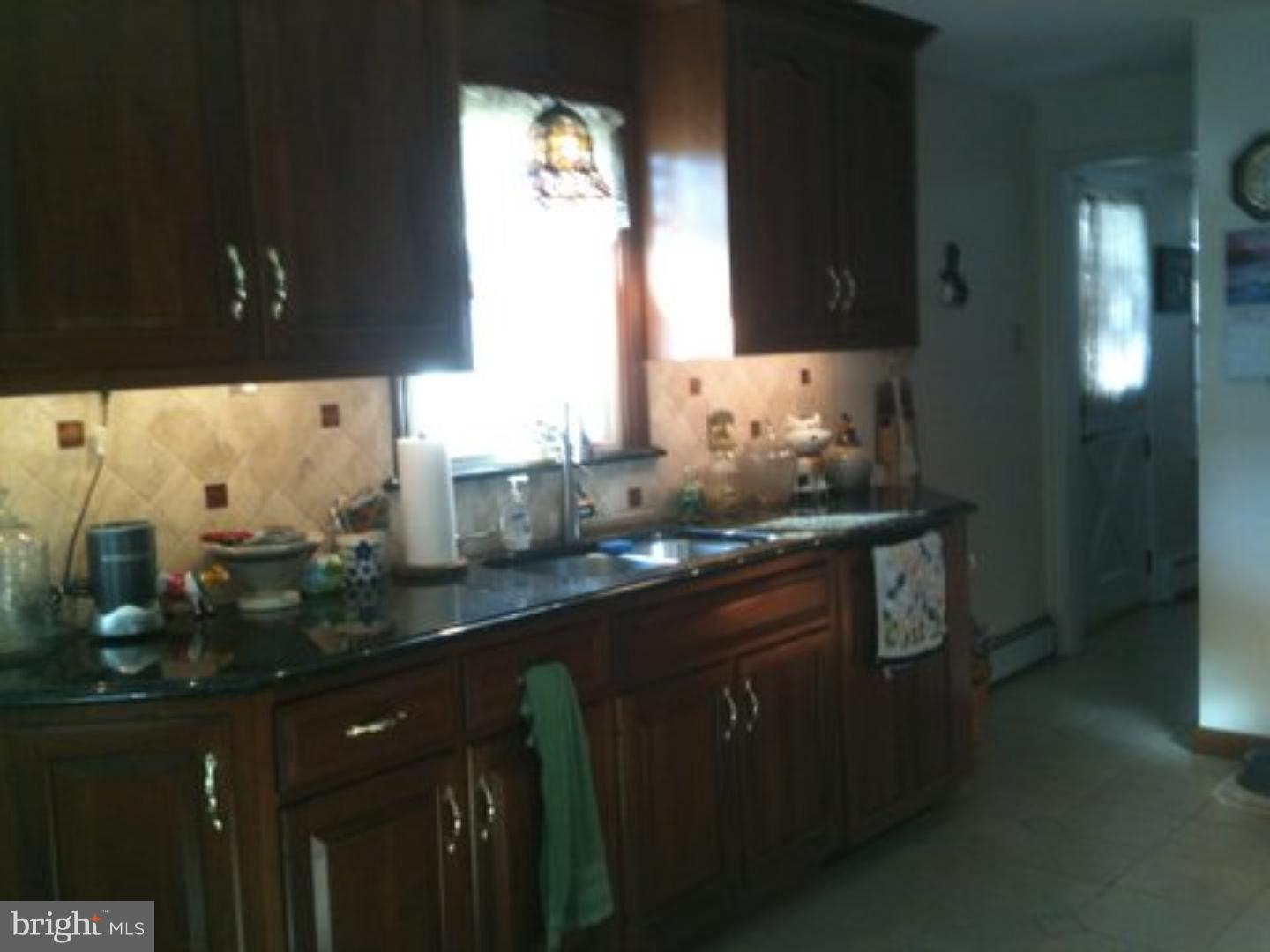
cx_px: 635
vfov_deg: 40.7
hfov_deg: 52.6
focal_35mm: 35
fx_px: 1284
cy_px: 476
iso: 80
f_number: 2.8
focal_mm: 3.85
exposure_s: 1/15
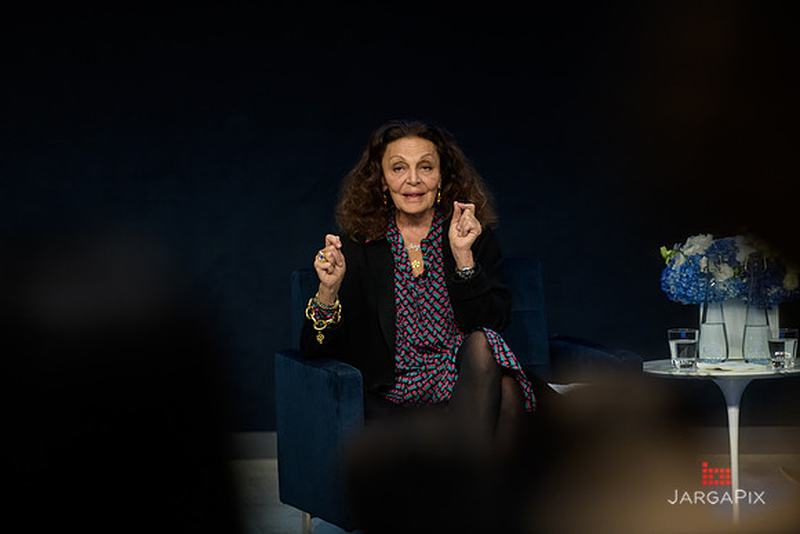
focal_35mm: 200
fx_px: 4445
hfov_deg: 10.3
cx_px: 400
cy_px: 267
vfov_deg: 6.9
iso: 1000
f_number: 3.2
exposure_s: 1/200
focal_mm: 200
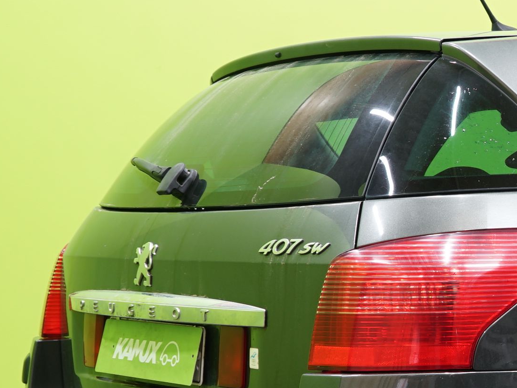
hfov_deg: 17.3
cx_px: 737
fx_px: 1553
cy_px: 308
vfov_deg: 14.2
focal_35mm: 104
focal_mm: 30
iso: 100
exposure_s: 1/4
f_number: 5.6
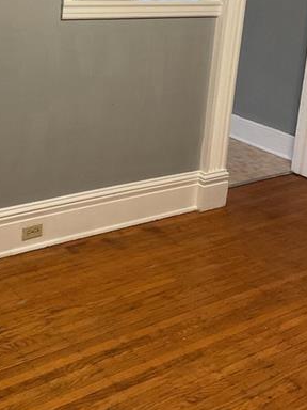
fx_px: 686
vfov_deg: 32.3
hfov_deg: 25.0
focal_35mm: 58
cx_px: 78
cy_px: 78
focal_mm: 3
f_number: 1.8
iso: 160
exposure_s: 1/60
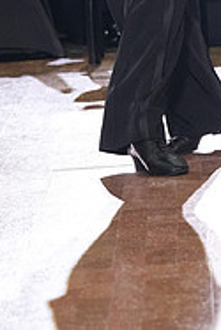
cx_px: 317
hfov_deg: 3.3
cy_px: -180
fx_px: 3842
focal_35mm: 418
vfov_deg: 4.9
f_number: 5.6
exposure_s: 1/320
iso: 5000
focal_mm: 135
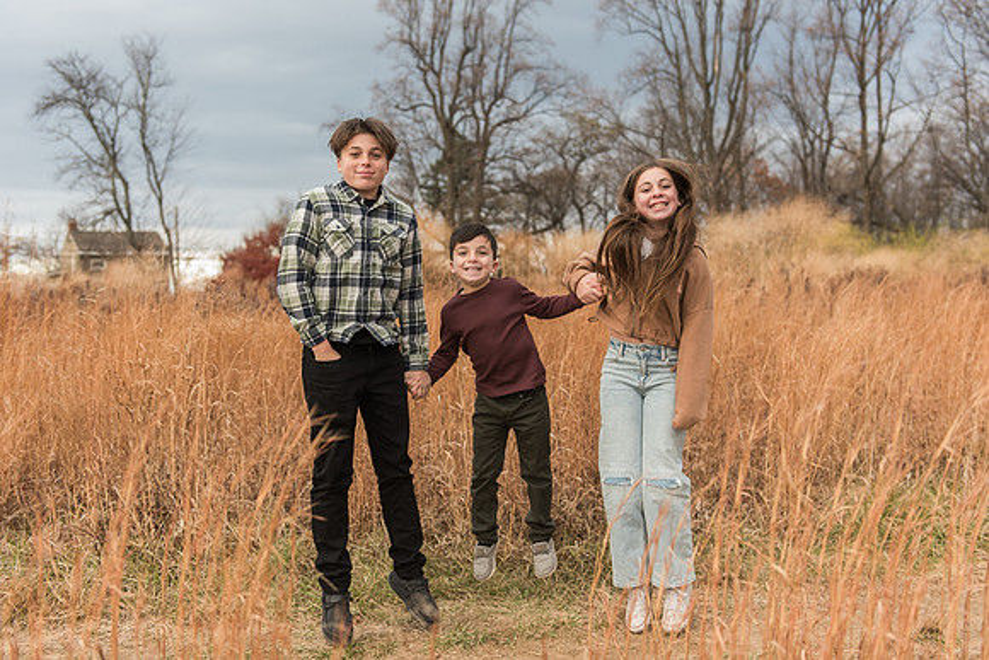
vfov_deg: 31.7
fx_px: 1161
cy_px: 316
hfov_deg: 46.1
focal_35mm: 42
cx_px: 499
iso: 800
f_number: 3.2
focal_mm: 40
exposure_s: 1/320
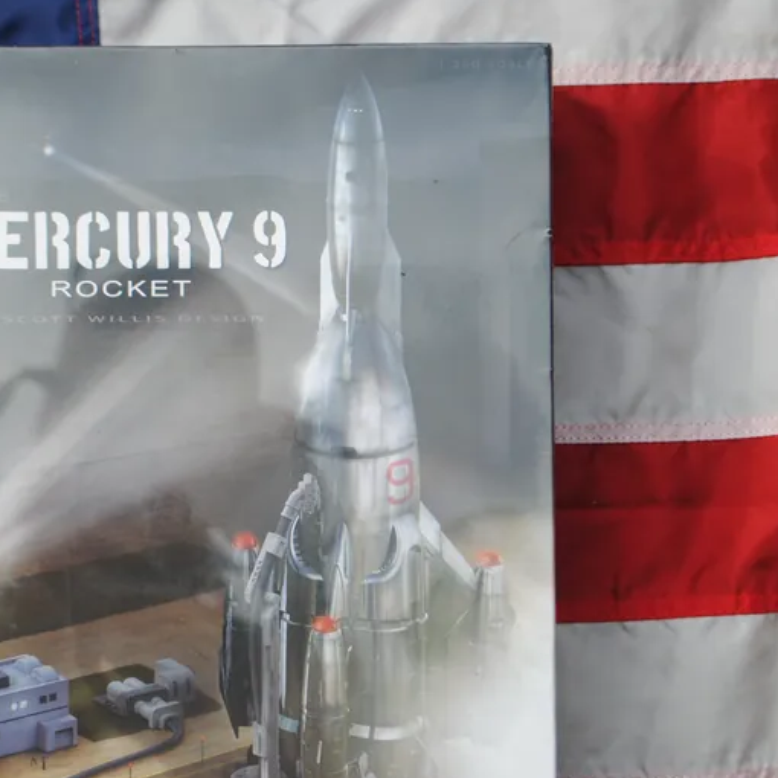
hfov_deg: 16.5
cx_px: 231
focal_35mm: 105
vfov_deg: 16.5
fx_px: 2670
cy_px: 504
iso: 100
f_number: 5.6
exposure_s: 1/250
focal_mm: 42
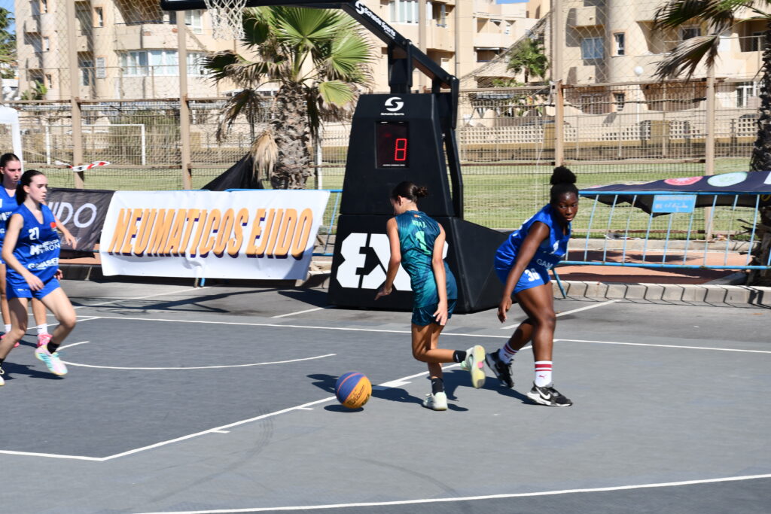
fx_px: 1671
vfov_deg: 17.5
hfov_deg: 26.0
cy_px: 257
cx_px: 386
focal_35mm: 78
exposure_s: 1/320
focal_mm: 52
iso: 100
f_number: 9
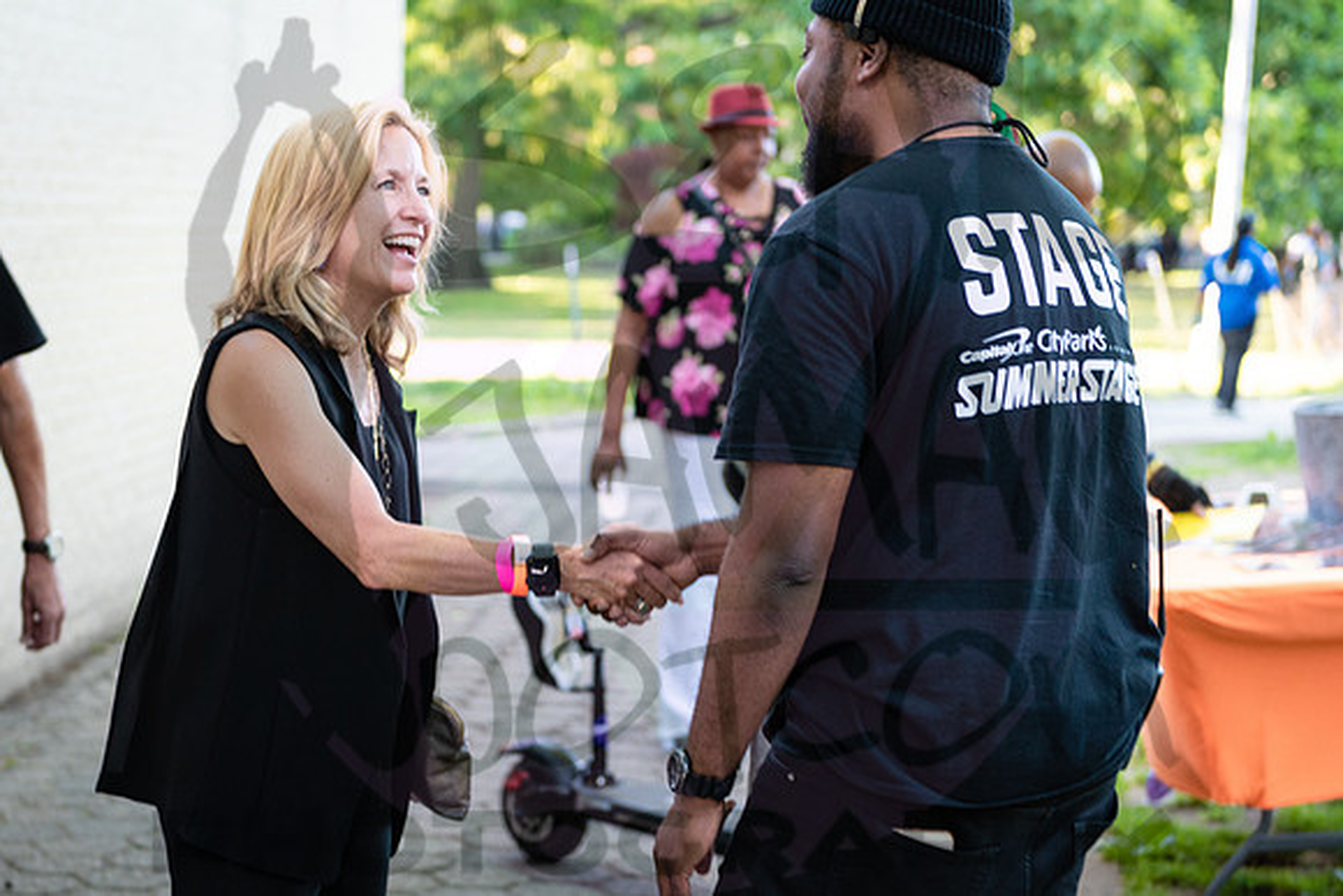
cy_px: 596
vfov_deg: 16.5
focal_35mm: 83
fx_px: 3078
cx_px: 495
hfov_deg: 24.5
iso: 800
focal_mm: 62
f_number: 3.2
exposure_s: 1/125
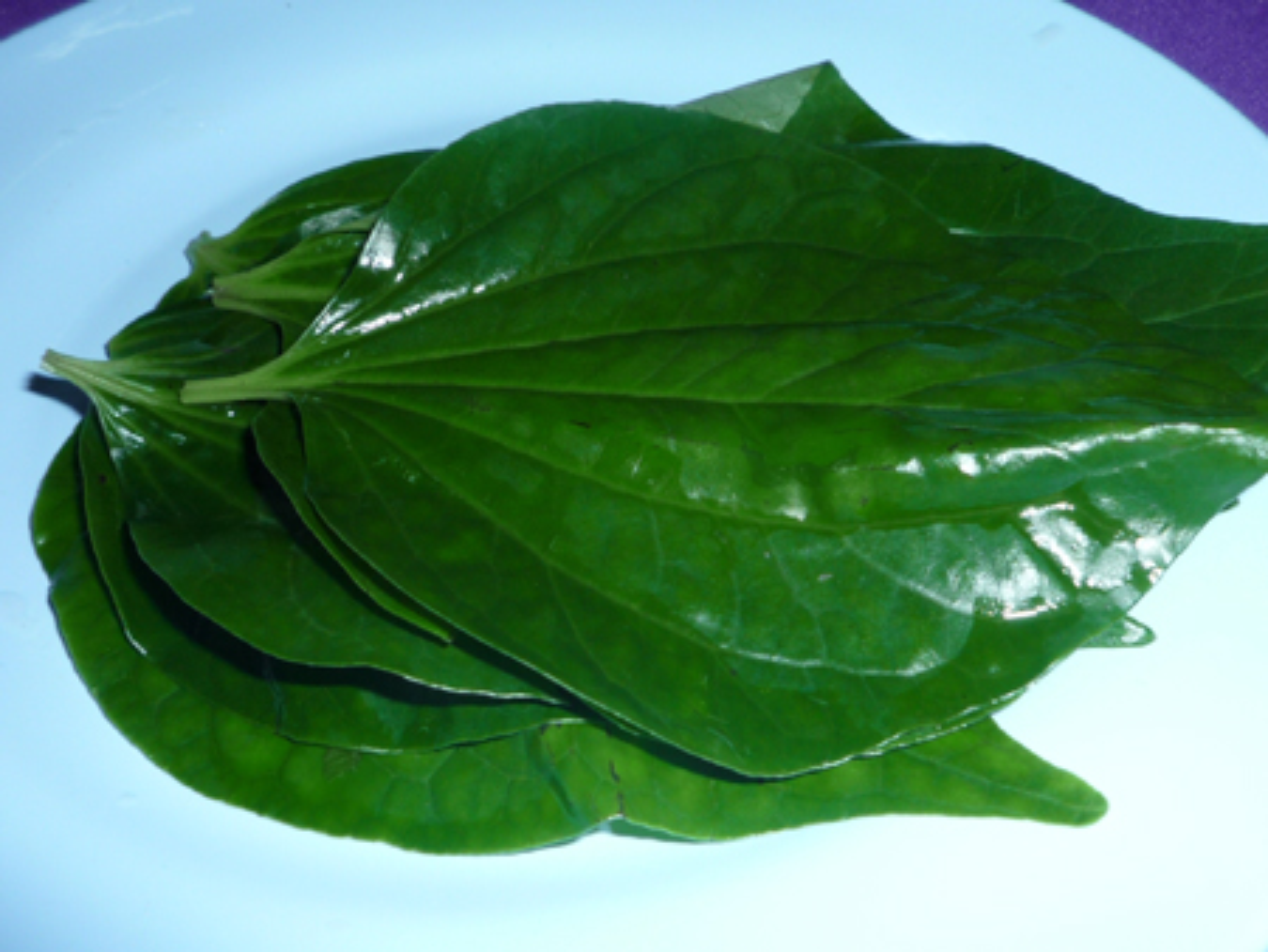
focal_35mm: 37
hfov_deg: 50.1
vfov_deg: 38.7
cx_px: 634
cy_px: 476
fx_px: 1356
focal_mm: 4.4
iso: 100
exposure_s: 1/30
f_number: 4
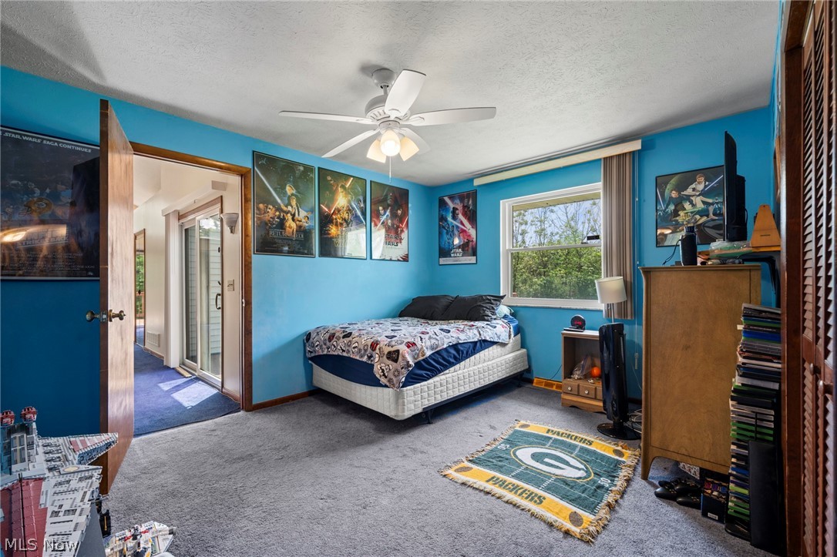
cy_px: 278
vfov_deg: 77.3
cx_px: 418
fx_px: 349
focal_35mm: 15
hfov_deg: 100.4
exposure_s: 1/4
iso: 250
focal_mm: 15
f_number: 9
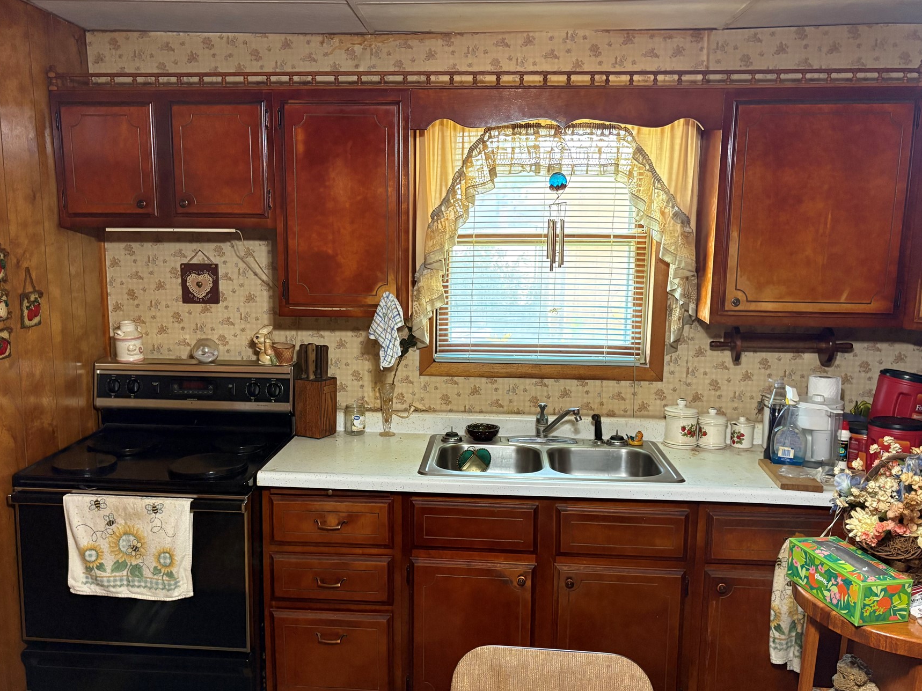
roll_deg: +0.4
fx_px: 826
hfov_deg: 58.3
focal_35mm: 31
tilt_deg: -8.4
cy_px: 347
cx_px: 422
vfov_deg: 45.4
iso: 320
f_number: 1.6
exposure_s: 1/60
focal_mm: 5.96
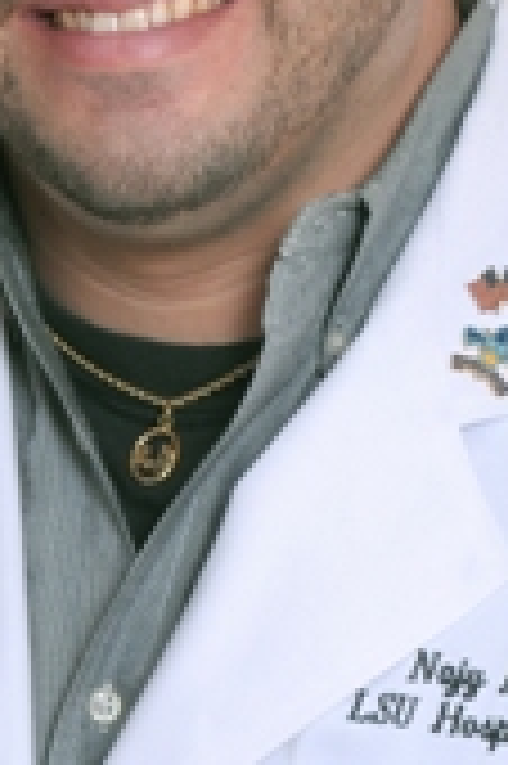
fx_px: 6702
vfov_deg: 6.5
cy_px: 220
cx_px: 229
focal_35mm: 316
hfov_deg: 4.3
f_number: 11
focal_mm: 80
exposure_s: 1/125
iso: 200
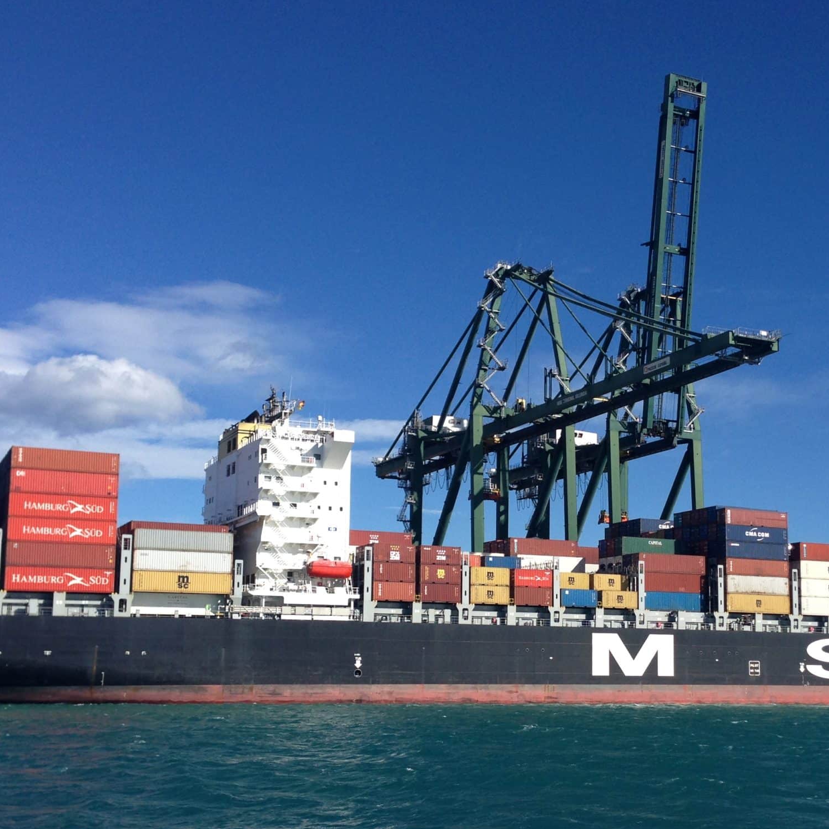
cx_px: 532
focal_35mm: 50
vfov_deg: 33.9
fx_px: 1355
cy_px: 497
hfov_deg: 33.8
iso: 50
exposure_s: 1/2088
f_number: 2.4
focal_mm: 4.12
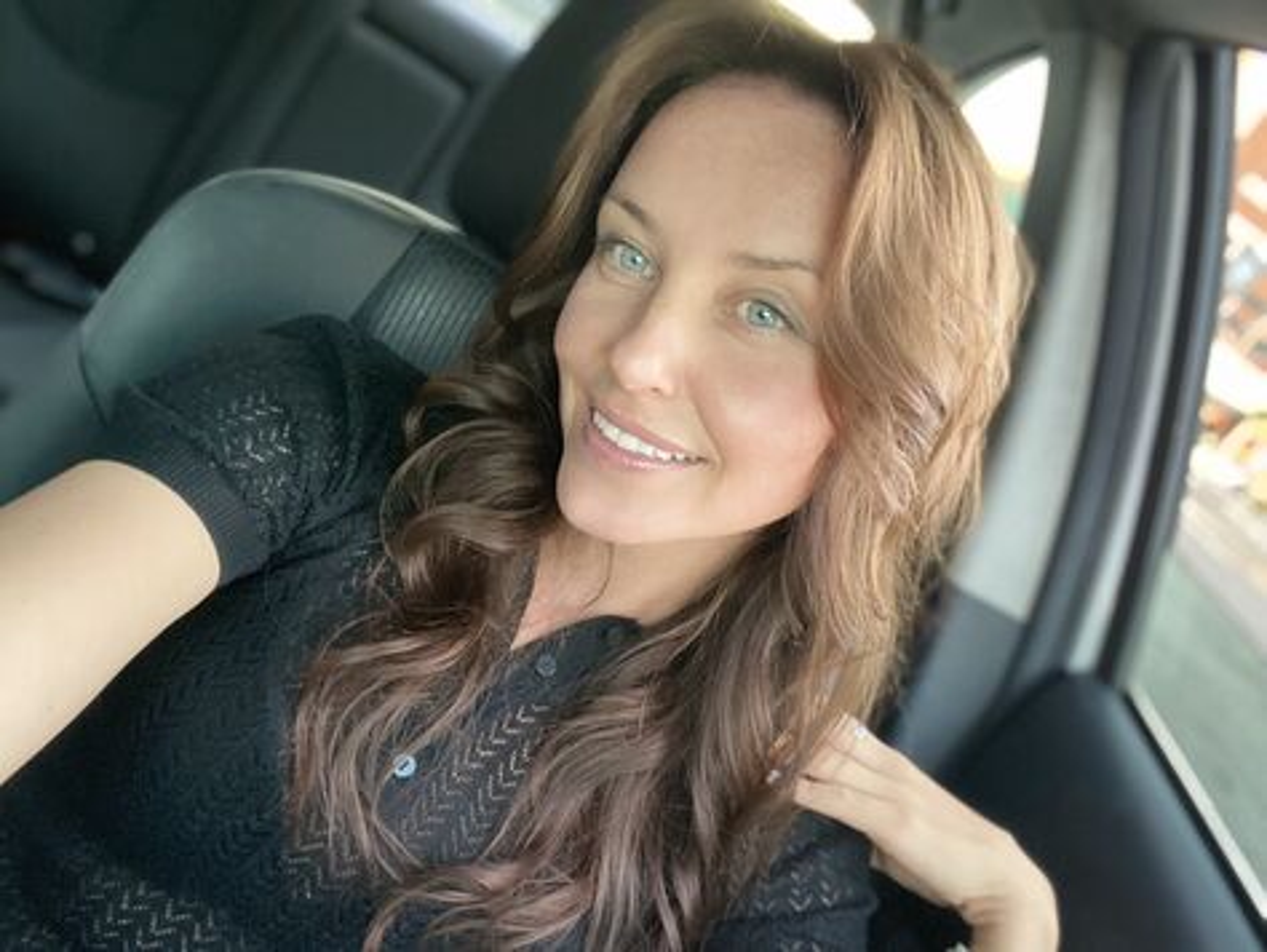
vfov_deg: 46.8
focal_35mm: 30
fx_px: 1099
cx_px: 634
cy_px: 476
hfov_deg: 59.9
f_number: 2.2
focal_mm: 2.71
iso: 400
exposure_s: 1/54
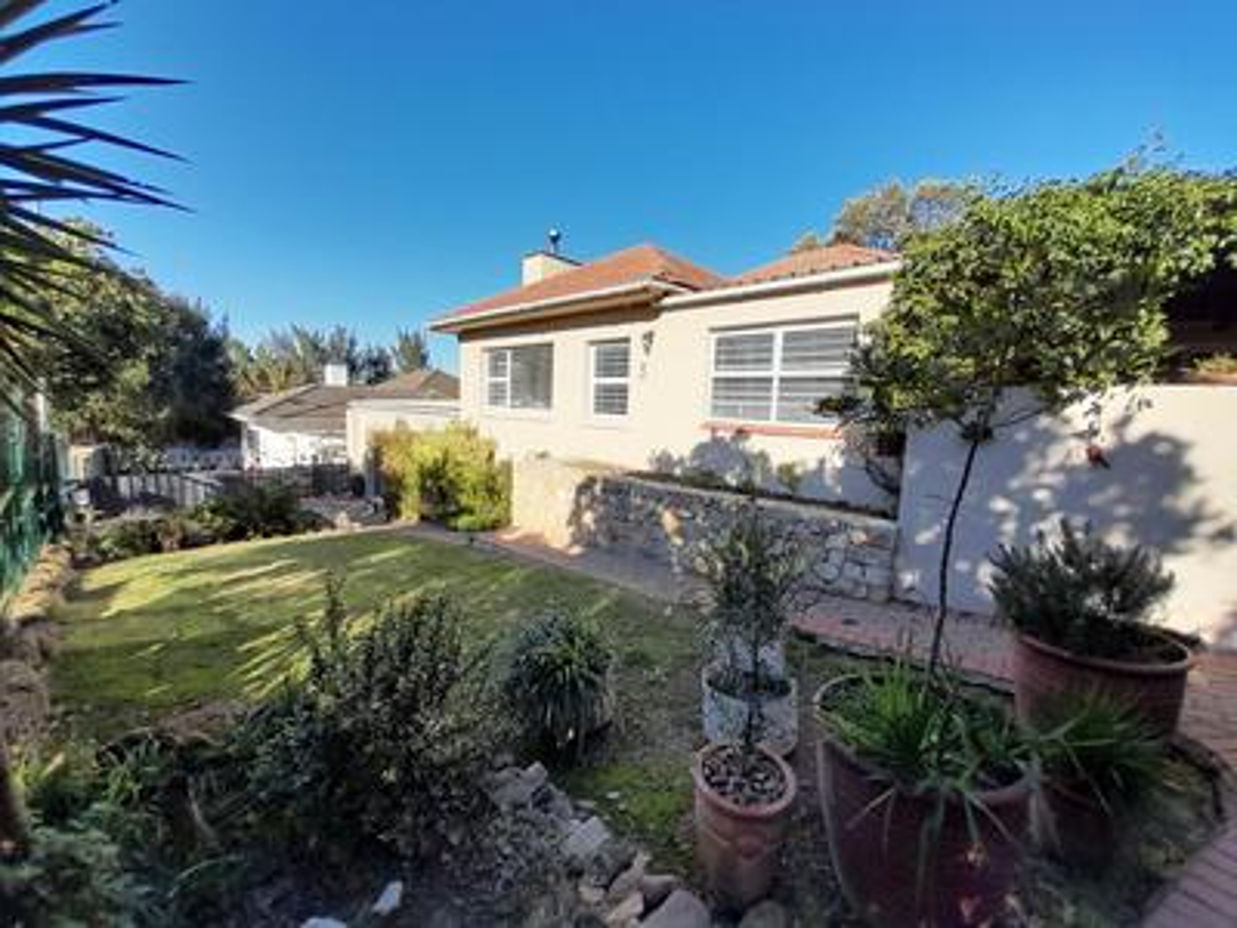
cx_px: 618
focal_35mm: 13
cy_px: 464
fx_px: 465
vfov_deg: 89.9
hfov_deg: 106.2
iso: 40
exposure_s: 1/593
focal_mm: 1.13
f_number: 2.2
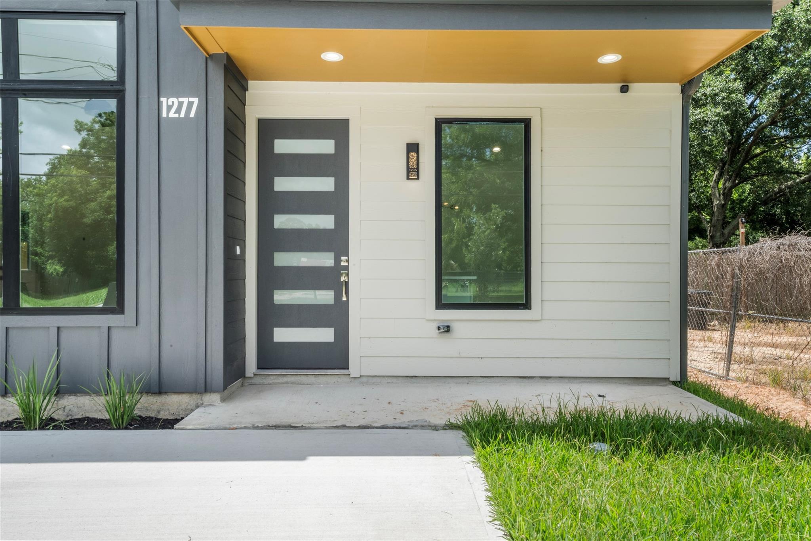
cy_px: 270
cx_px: 406
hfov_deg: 73.7
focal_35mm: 24
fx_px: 541
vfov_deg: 53.1
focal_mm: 24
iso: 800
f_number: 9
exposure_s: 1/25
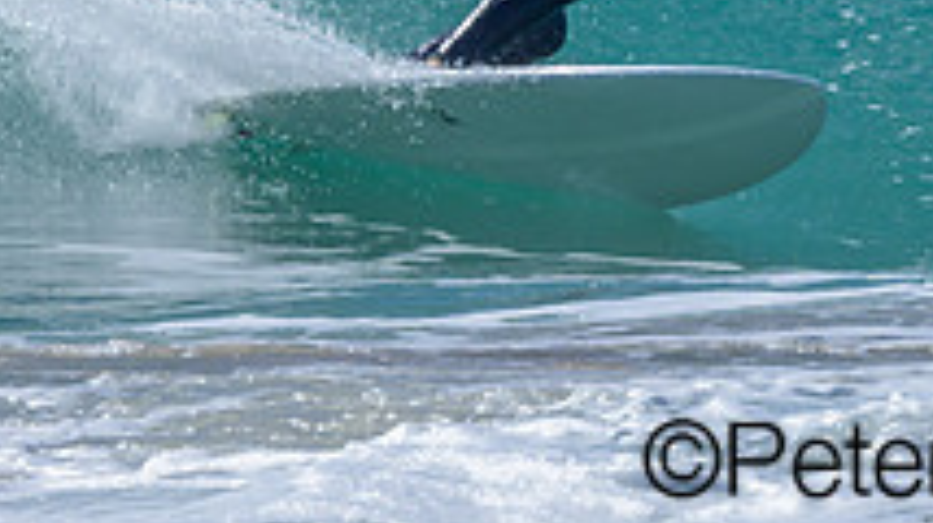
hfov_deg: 0.8
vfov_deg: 0.4
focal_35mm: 2820
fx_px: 69713
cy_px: -249
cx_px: 678
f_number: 6.3
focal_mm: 800
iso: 220
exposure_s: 1/2000
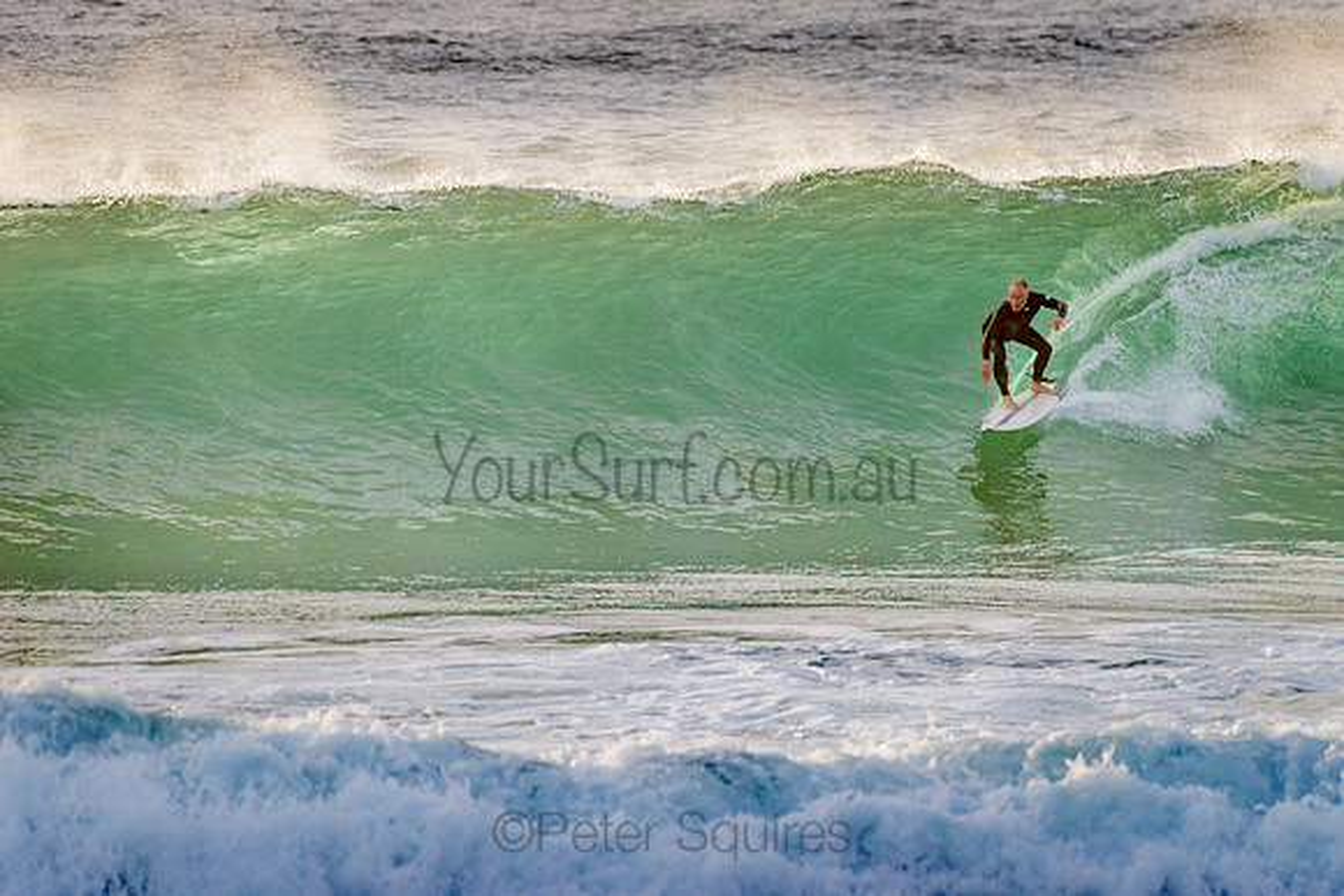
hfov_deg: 3.4
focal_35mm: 613
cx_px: 824
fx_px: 22883
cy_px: 349
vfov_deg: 2.2
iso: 640
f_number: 5.6
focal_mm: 500
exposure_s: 1/2000
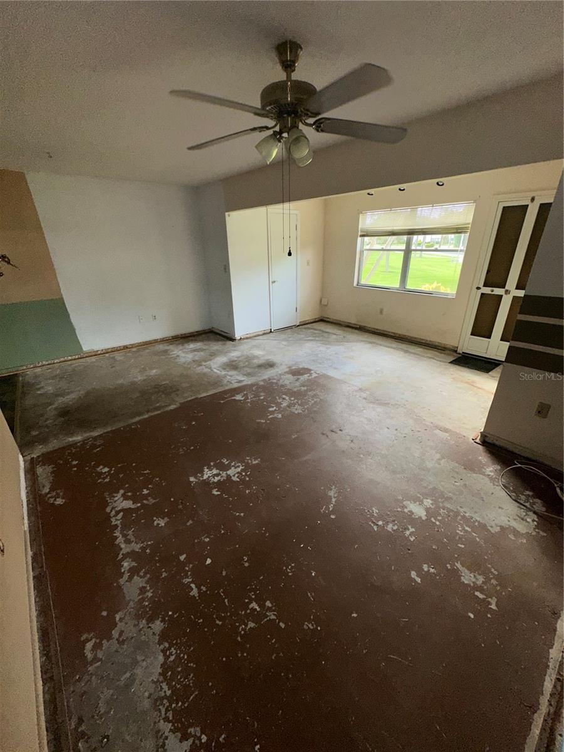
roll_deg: +0.3
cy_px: 376
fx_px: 304
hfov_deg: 85.7
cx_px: 282
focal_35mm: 14
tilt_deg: -23.2
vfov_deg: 102.1
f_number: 2.2
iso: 50
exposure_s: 1/122
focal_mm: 2.22
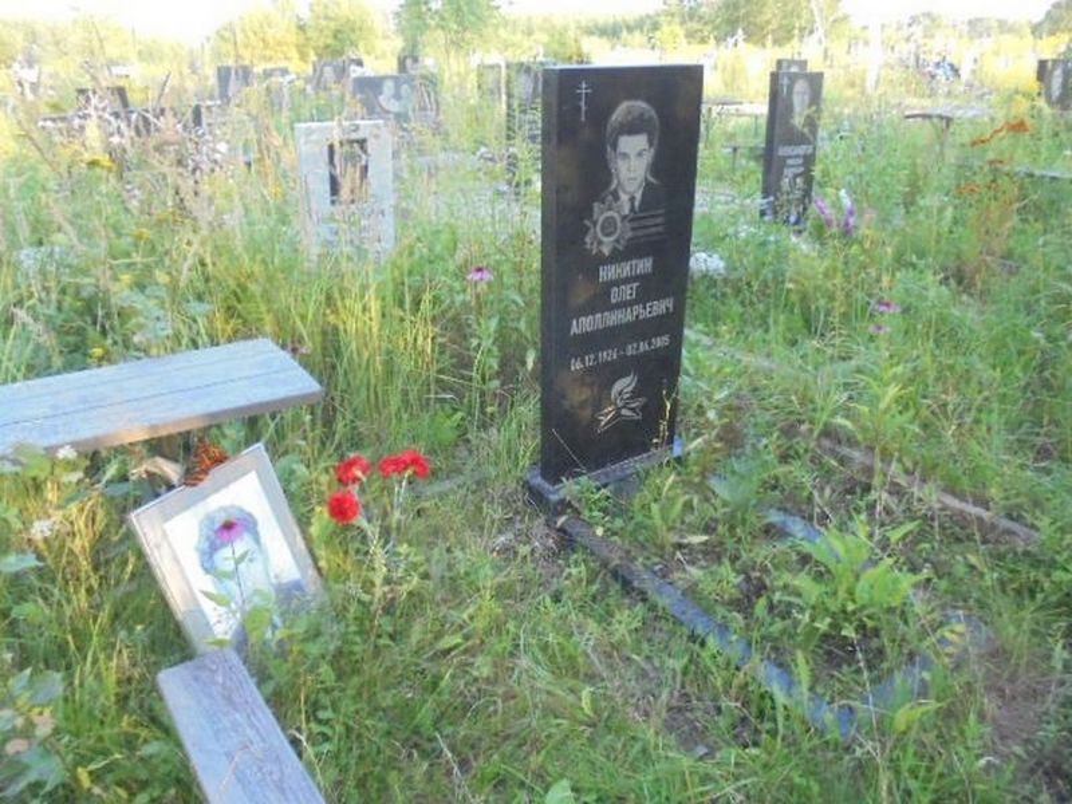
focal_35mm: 26
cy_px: 402
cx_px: 536
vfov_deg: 53.1
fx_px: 805
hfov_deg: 67.3
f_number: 3.5
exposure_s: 1/125
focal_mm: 4.6
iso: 400
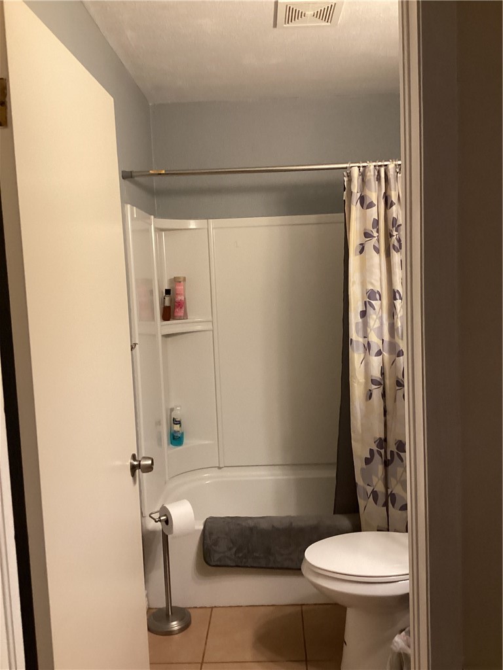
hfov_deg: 45.4
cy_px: 335
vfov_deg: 58.4
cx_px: 252
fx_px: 601
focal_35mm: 31
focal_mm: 3.3
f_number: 2.4
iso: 320
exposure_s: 1/60
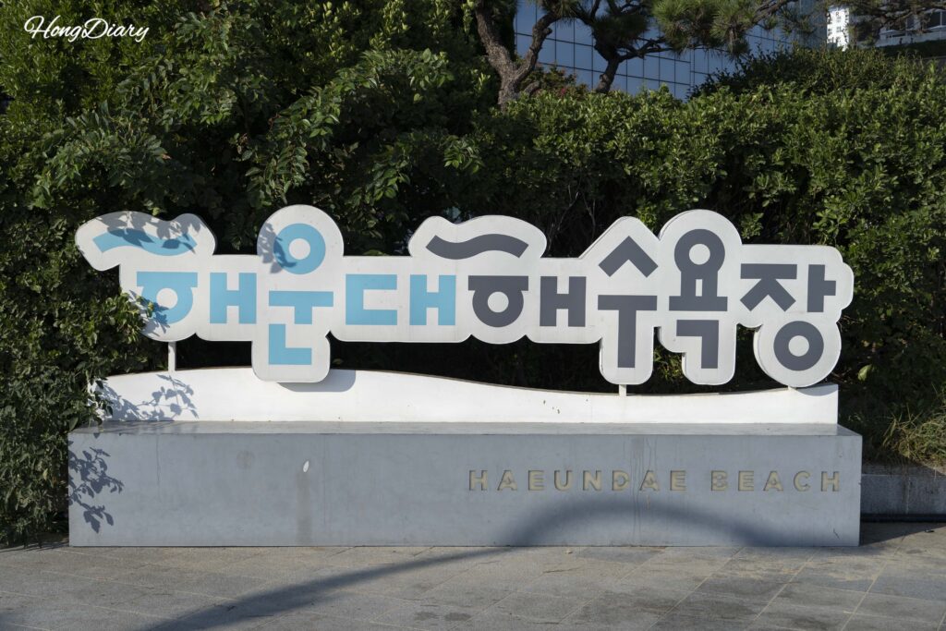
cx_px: 473
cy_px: 316
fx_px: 1314
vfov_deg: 27.0
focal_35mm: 50
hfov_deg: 39.6
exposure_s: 1/320
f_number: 8
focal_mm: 50
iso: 100
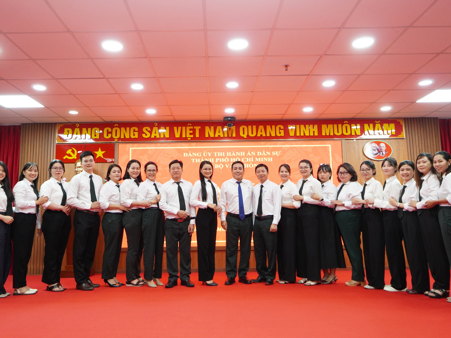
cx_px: 209
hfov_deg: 57.4
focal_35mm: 32
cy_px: 167
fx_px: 411
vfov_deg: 44.7
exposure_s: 1/80
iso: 1000
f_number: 4.5
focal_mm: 19
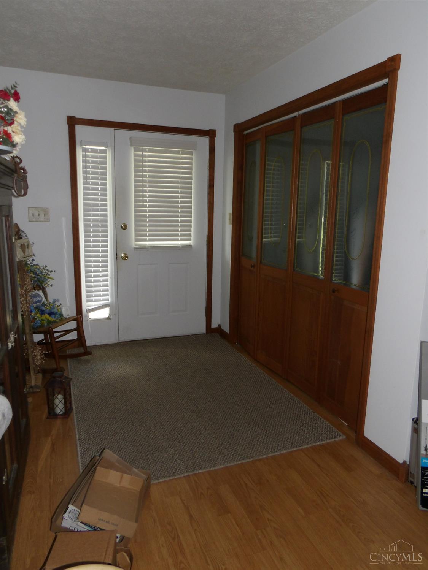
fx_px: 379
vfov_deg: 73.9
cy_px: 285
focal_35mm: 23
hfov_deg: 58.9
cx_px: 214
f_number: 4.1
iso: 200
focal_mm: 4.2
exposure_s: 1/30
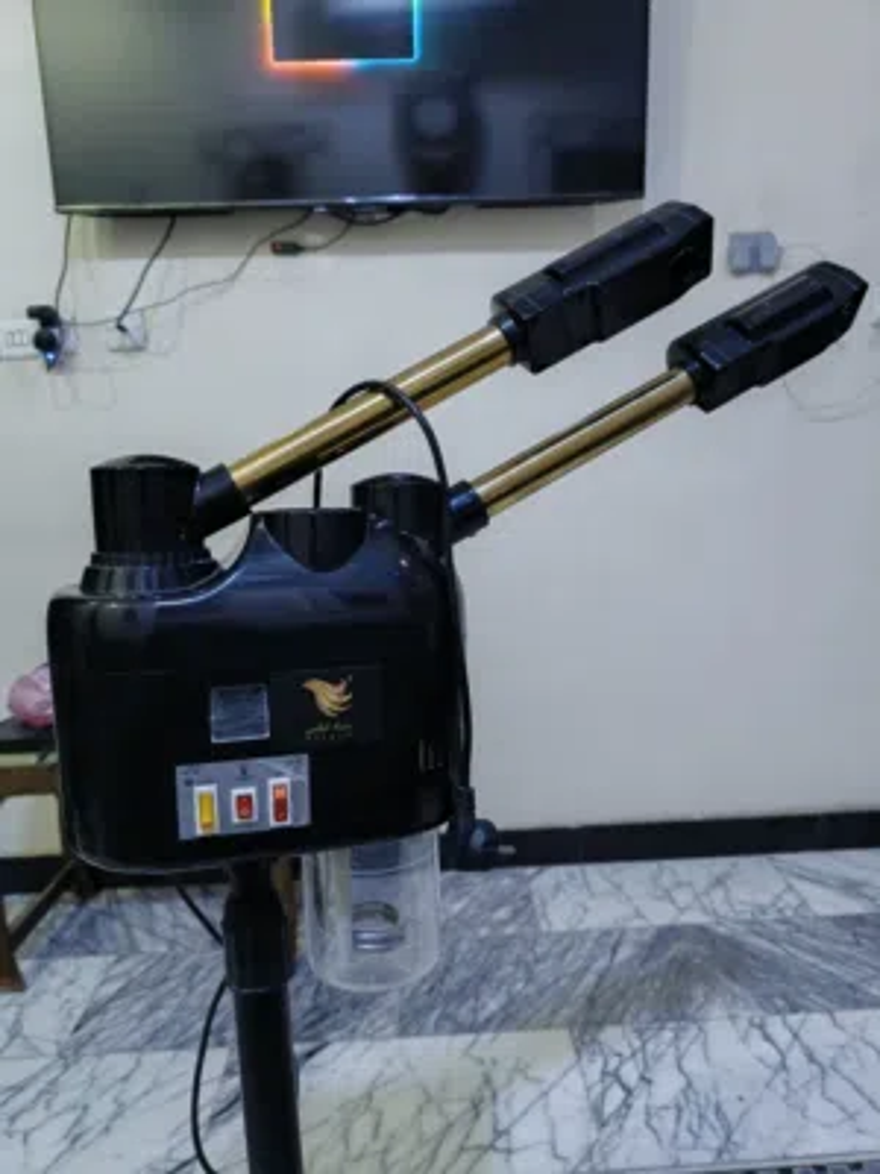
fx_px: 813
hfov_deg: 56.8
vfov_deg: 71.6
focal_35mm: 24
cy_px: 587
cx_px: 440
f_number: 1.65
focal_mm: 6.14
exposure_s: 1/25
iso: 1645
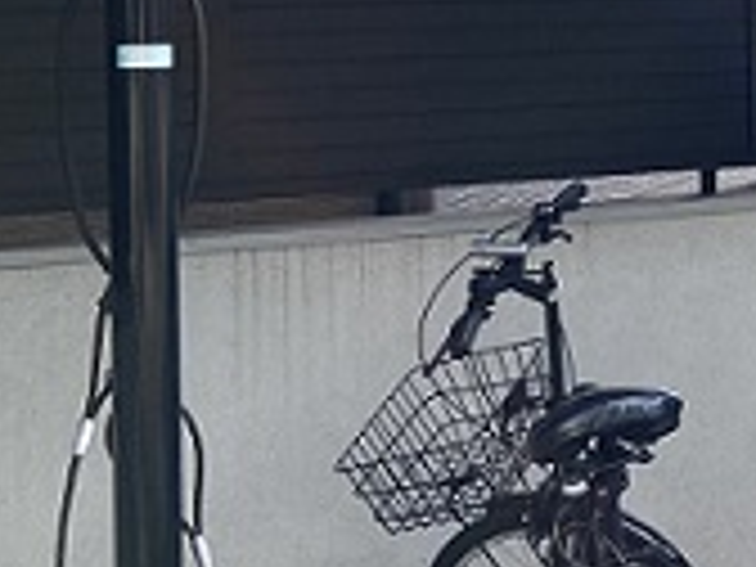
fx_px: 2359
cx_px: 1242
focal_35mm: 108
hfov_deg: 16.1
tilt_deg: -0.1
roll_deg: +0.8
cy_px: -27
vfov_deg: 13.5
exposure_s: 1/620
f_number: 1.8
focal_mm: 4.25
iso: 32
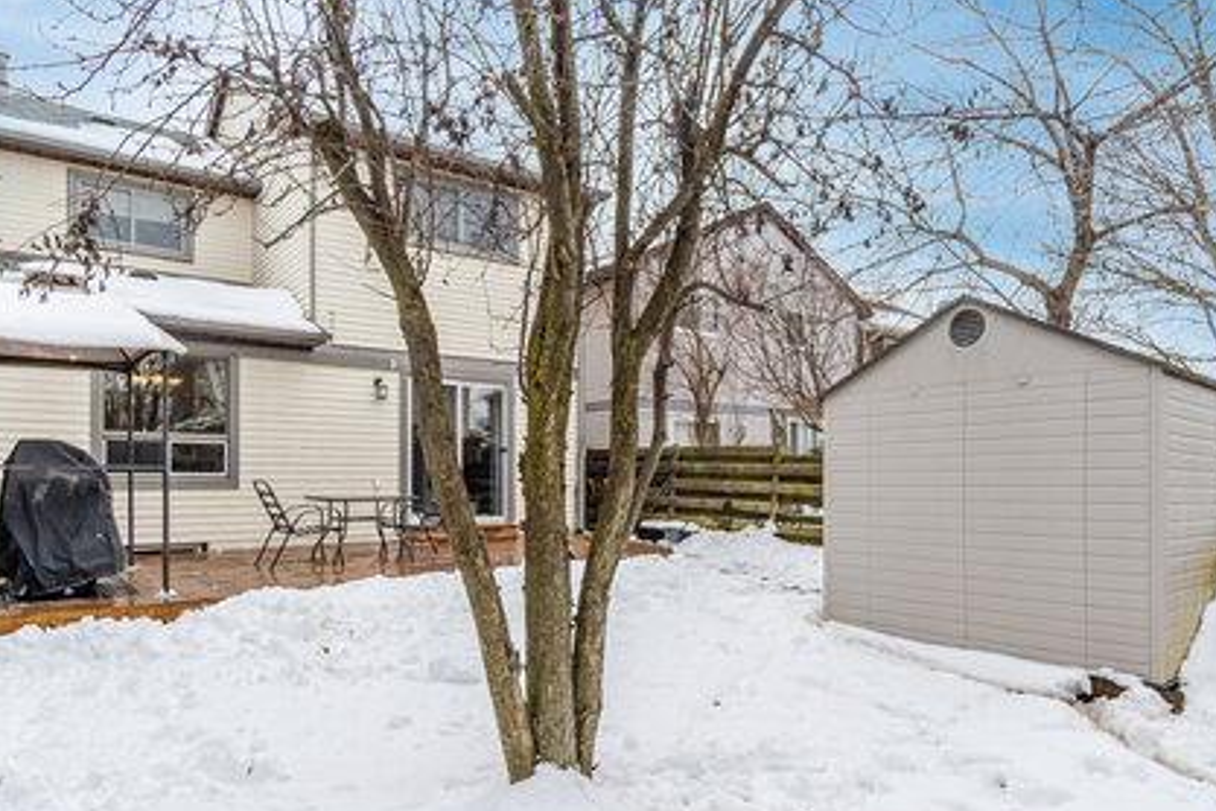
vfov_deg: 54.7
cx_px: 674
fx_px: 777
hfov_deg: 75.9
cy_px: 492
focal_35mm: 23
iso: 80
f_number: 6.3
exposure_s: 1/250
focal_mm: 10
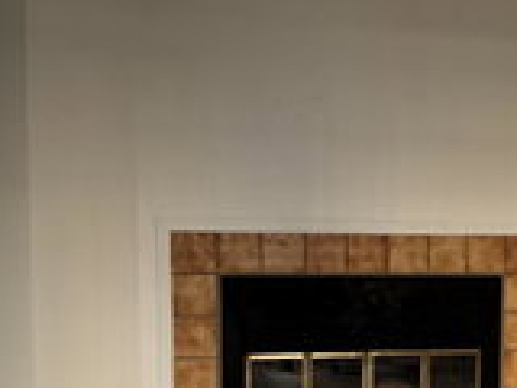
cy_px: 304
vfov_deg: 22.7
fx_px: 956
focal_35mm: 64
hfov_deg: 28.3
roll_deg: -1.0
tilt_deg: -5.8
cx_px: 522
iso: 100
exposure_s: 1/121
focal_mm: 6.76
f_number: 1.78
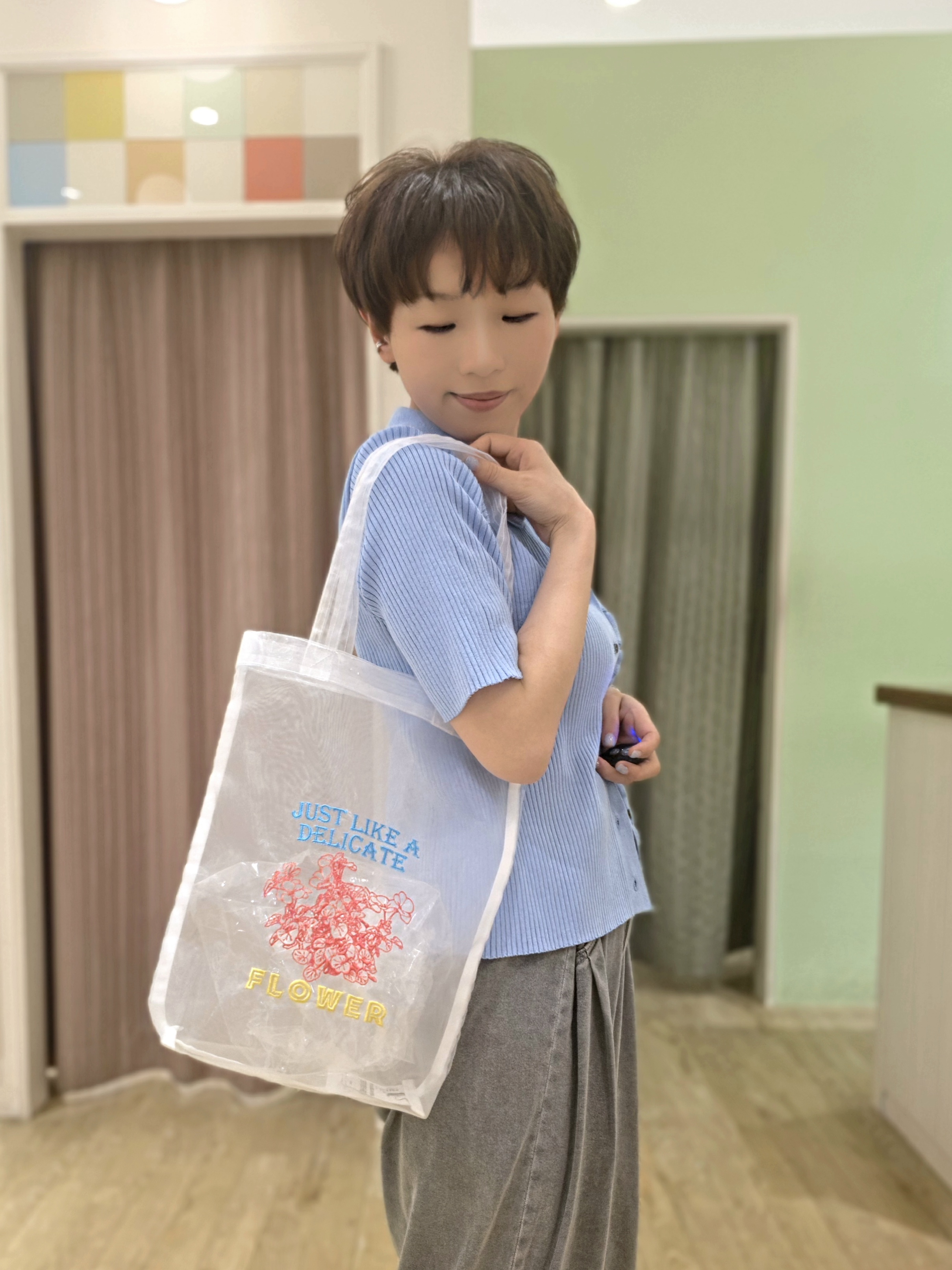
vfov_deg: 73.9
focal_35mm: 23
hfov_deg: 58.9
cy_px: 635
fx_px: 843
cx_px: 476
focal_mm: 3.3
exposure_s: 1/60.2
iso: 200
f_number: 2.2
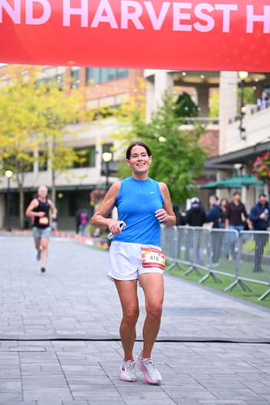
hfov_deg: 15.0
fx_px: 1023
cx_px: 135
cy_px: 206
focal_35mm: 91
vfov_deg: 22.4
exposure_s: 1/1600
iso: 1000
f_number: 2.8
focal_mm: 88
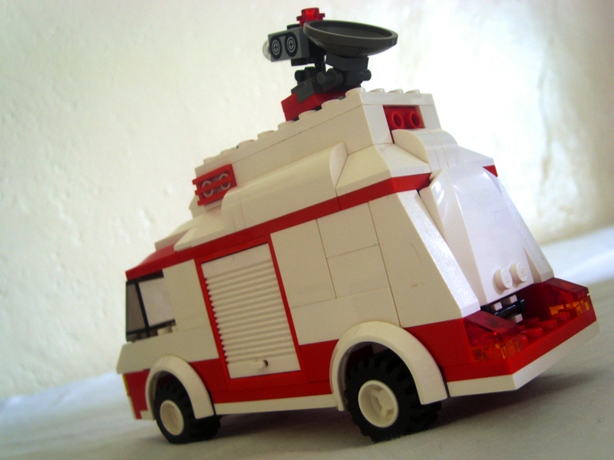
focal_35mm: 35
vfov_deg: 40.7
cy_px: 230
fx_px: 621
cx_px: 307
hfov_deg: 52.6
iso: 50
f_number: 2.8
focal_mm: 5.8
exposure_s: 1/7
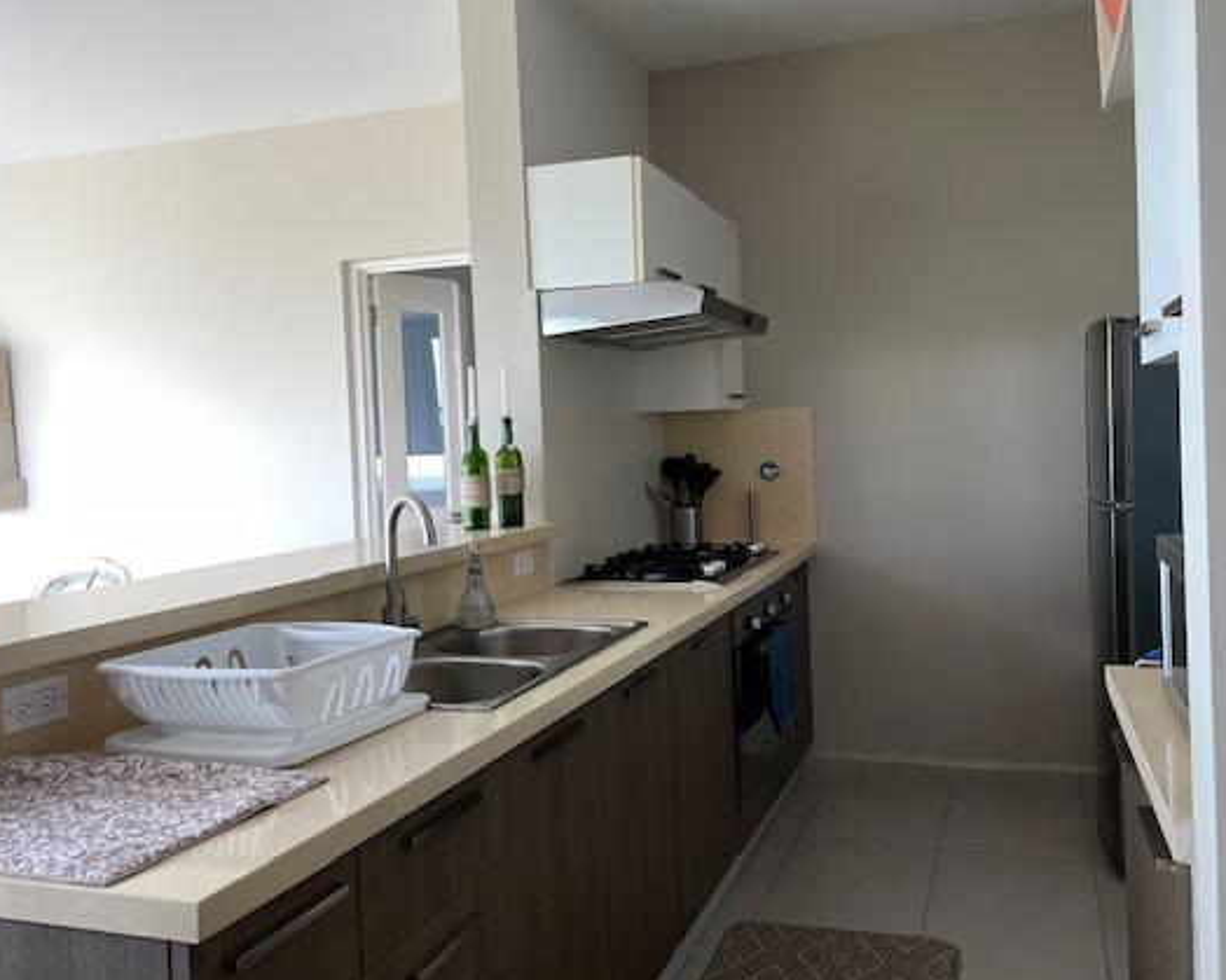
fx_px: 1125
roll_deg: +3.1
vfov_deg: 47.1
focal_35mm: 31
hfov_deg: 57.2
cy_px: 482
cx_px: 648
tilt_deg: -1.8
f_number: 1.6
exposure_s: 1/121
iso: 100
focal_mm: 4.2
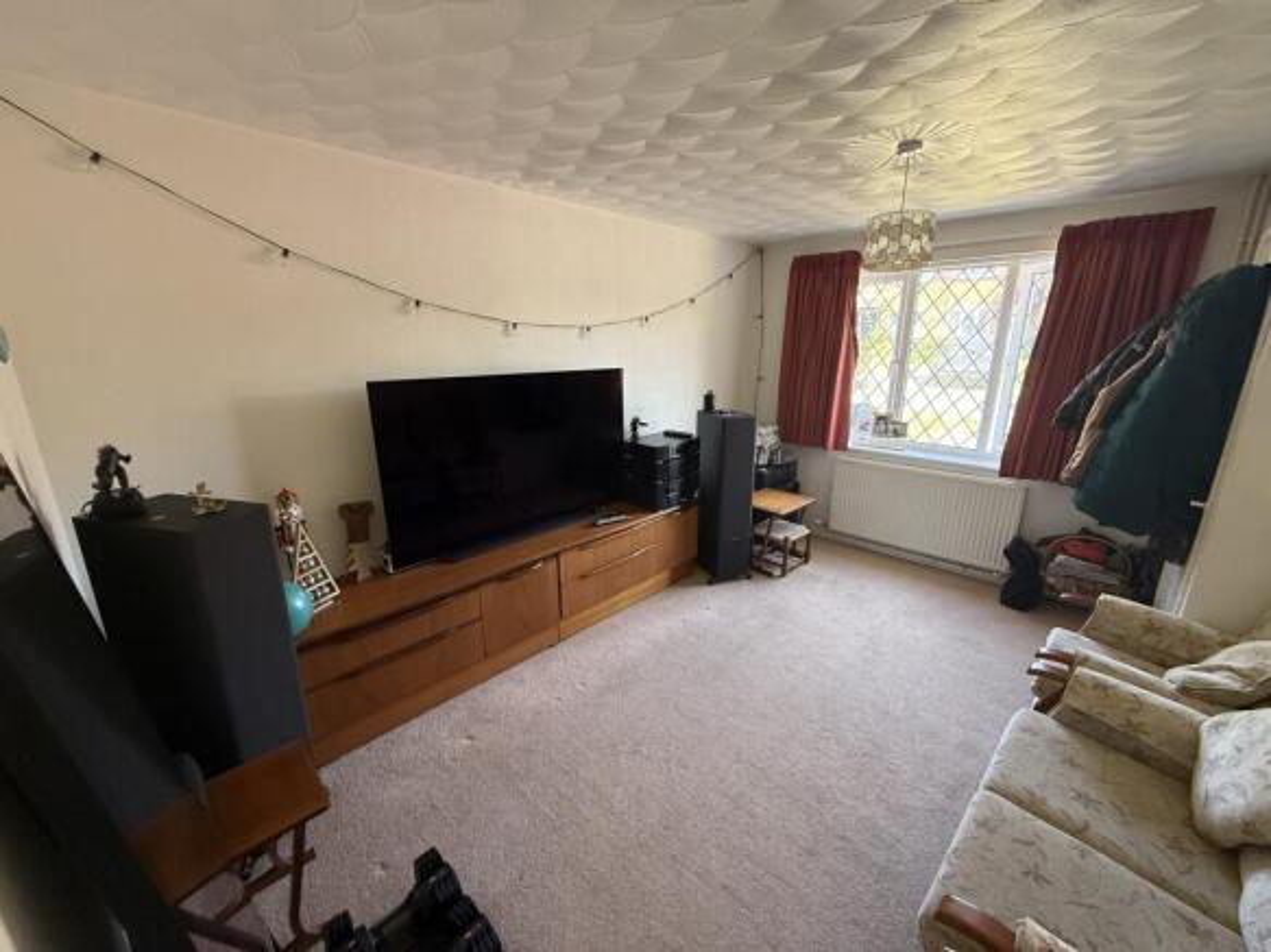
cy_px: 476
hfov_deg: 102.1
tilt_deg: -13.8
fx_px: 514
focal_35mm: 14
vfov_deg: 85.7
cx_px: 636
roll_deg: +0.4
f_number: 2.2
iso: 400
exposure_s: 1/86
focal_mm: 2.22
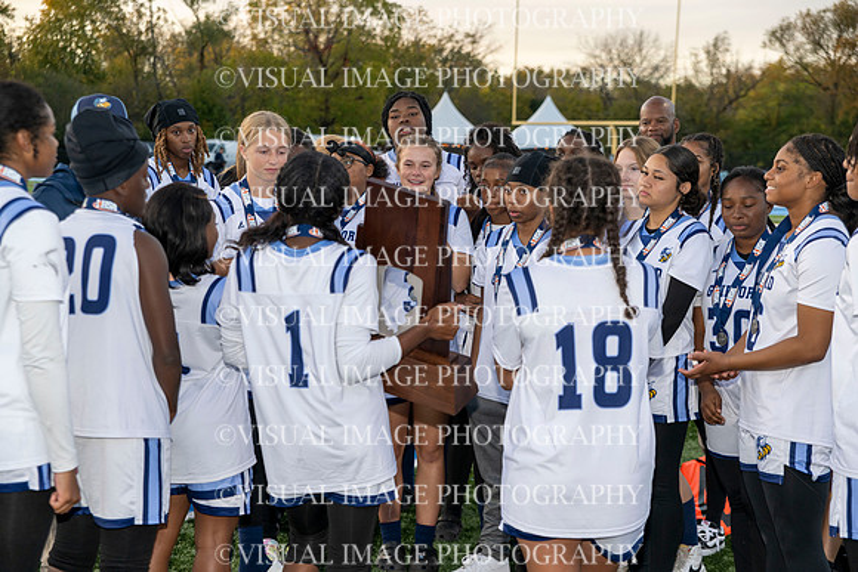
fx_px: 1549
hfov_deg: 31.0
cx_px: 429
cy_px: 286
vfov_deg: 20.9
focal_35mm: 65
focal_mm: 65
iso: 200
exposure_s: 1/250
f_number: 4
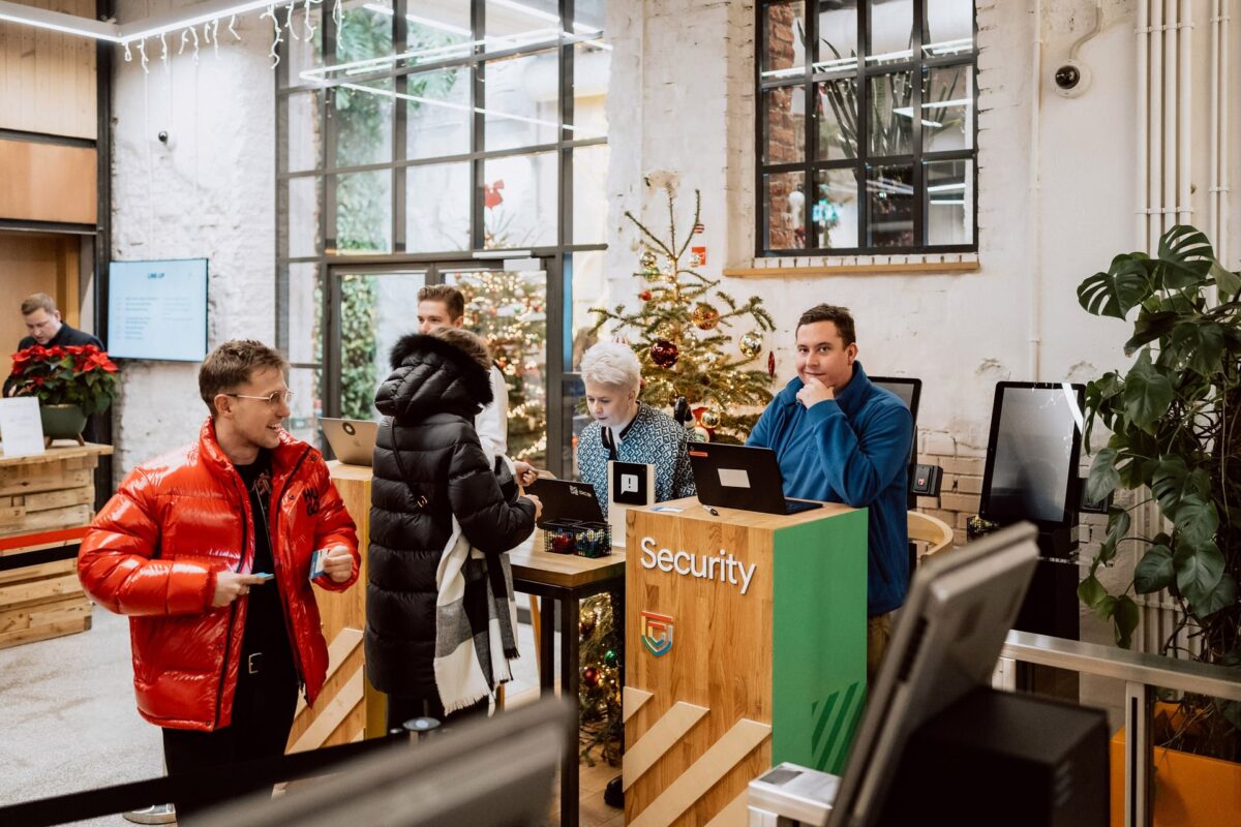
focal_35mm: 35
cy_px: 414
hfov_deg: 54.4
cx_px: 620
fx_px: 1206
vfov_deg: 37.9
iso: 2500
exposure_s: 1/250
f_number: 2
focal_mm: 35
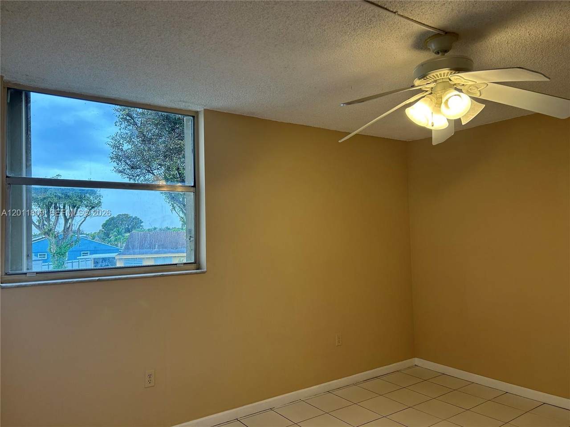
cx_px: 285
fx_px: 428
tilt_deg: +2.6
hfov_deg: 67.3
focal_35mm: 26
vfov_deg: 53.1
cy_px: 214
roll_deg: +1.4
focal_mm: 5.7
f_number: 1.5
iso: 64
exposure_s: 1/120
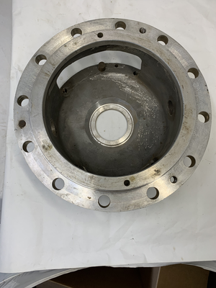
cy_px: 144
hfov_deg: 53.1
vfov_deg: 67.3
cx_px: 108
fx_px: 216
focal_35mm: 26
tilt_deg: -81.5
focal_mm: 4.25
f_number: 1.8
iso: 40
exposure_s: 1/122
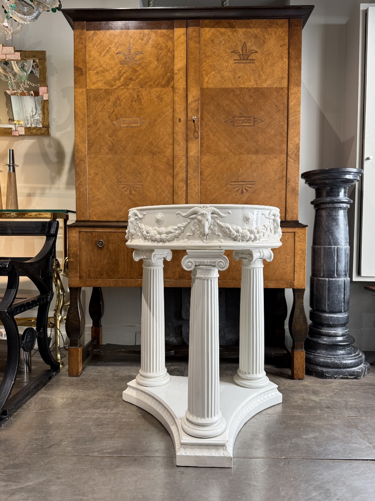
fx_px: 347
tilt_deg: -2.1
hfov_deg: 56.8
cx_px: 188
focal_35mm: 24
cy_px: 250
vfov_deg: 71.6
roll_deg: -1.0
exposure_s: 1/100
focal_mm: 6.76
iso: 100
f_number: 1.78
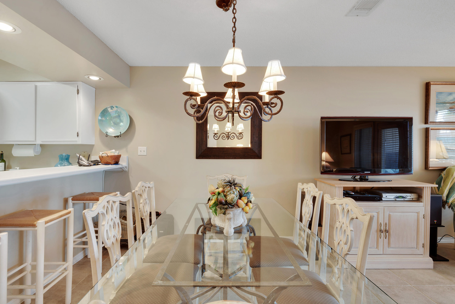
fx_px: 228
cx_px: 228
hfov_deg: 90.0
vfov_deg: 67.4
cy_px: 152
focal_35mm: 18
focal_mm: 18
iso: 200
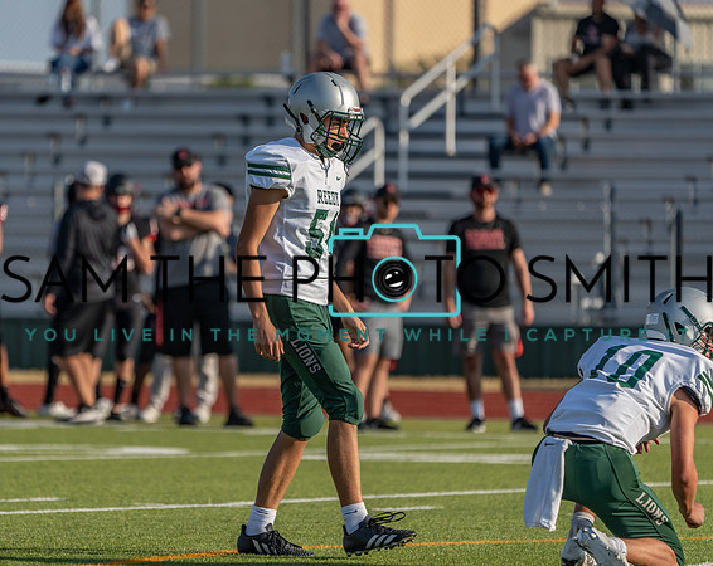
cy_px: 286
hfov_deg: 4.8
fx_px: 8476
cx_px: 283
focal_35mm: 403
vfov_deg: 3.8
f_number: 5.6
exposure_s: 1/1250
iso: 160
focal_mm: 355
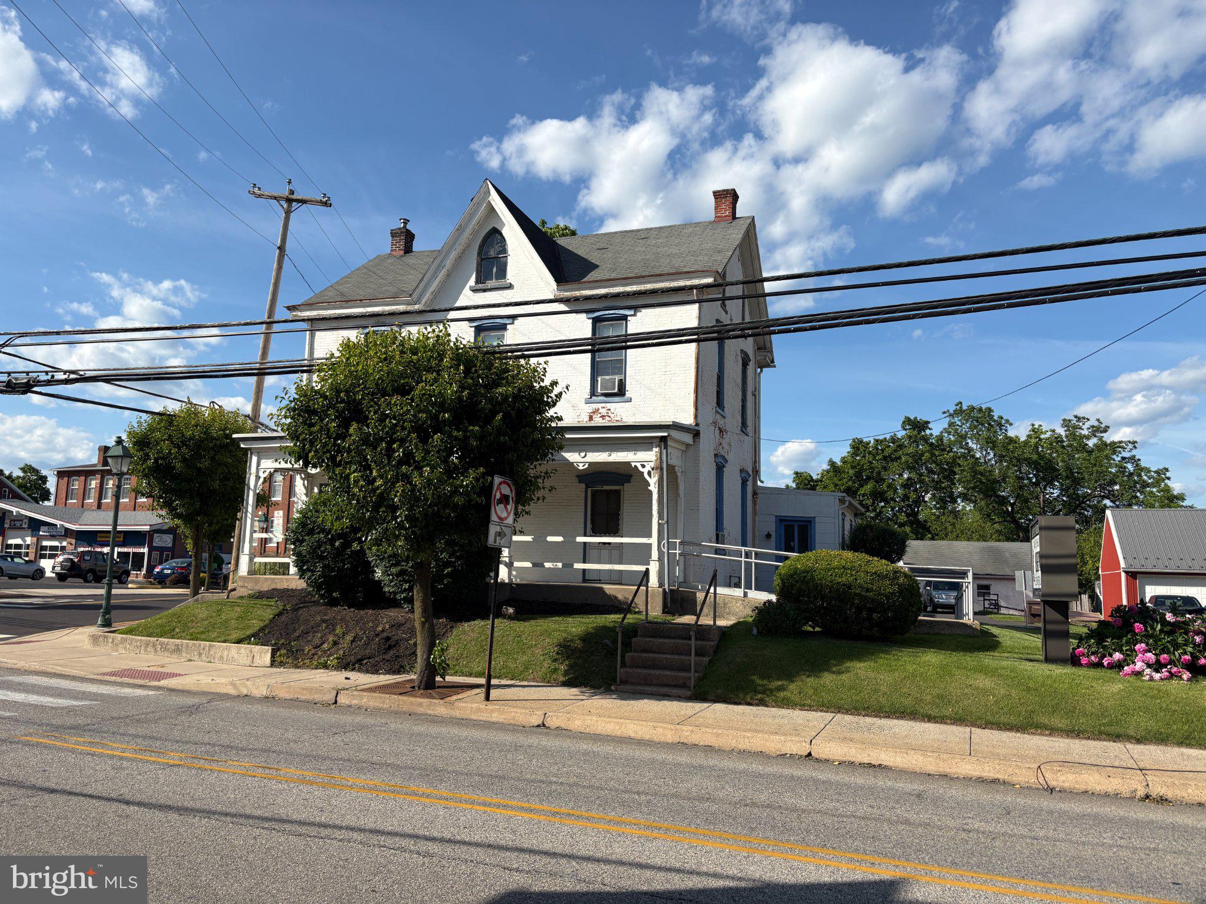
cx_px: 603
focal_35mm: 26
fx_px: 906
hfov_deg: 67.3
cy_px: 452
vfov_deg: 53.1
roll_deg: -0.8
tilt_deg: +8.4
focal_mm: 5.96
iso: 50
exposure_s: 1/3831
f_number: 1.6
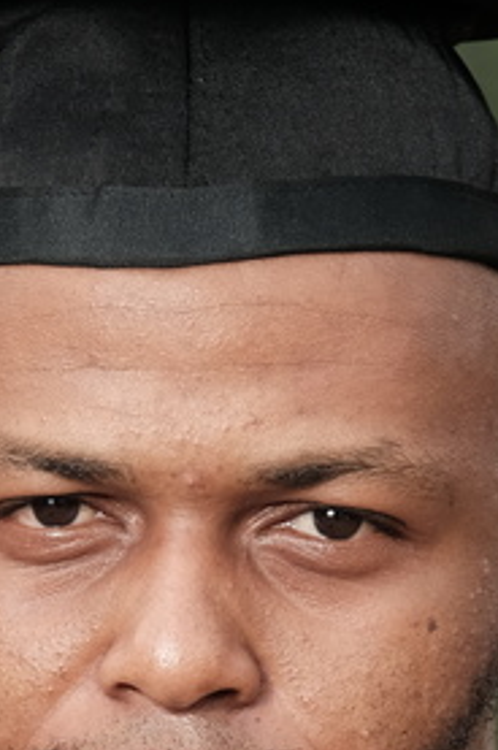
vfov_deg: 2.9
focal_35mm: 705
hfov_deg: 1.9
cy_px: 1186
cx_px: 54
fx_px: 14664
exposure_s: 1/250
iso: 200
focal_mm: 104.9
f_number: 4.2
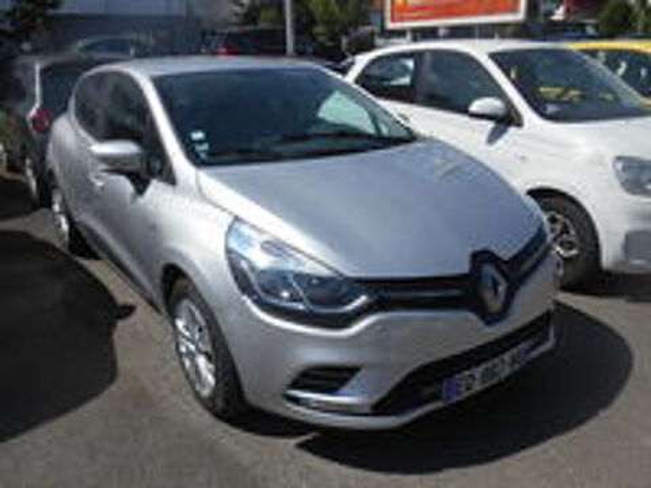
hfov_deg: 58.4
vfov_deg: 45.4
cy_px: 244
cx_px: 326
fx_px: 583
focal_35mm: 31
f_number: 3.6
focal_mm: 5.5
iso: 80
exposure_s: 1/1250
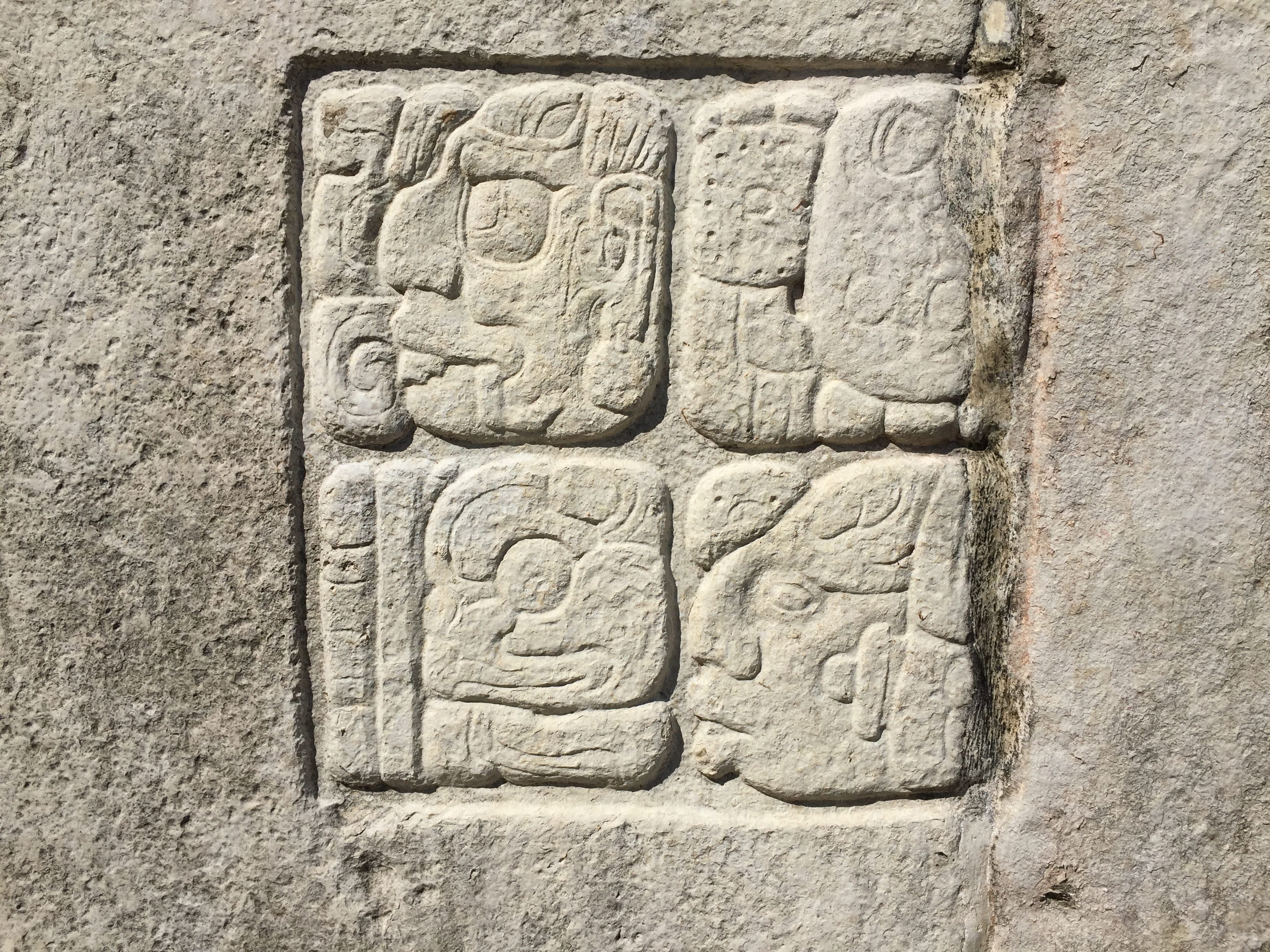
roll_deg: +1.0
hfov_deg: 61.7
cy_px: 476
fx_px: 1064
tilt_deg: -15.3
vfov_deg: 48.2
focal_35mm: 29
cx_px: 635
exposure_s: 1/5650
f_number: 2.2
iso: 32
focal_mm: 4.15
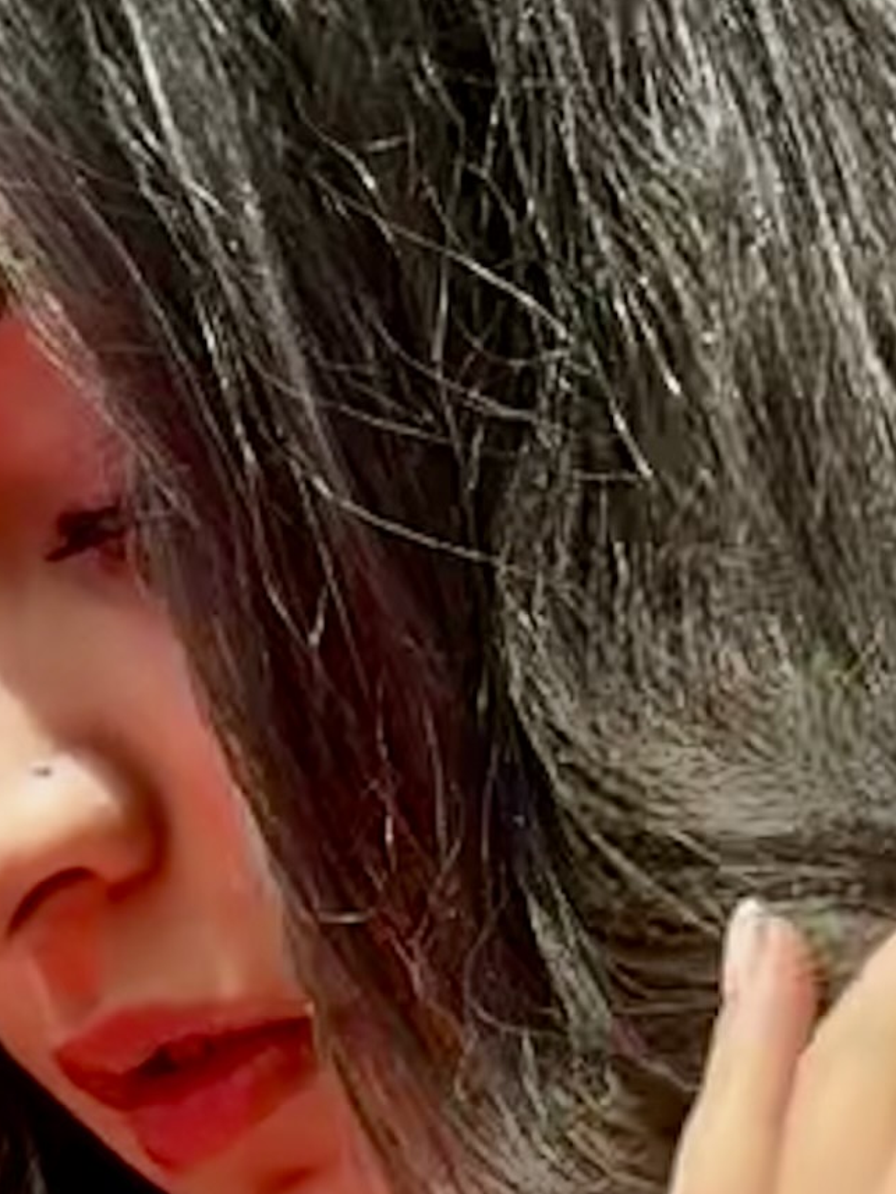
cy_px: 2587
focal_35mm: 160
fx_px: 5521
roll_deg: -2.4
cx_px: 793
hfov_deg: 9.2
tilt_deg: +10.7
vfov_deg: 10.9
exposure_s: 1/4975
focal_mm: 6.76
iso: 80
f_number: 1.78
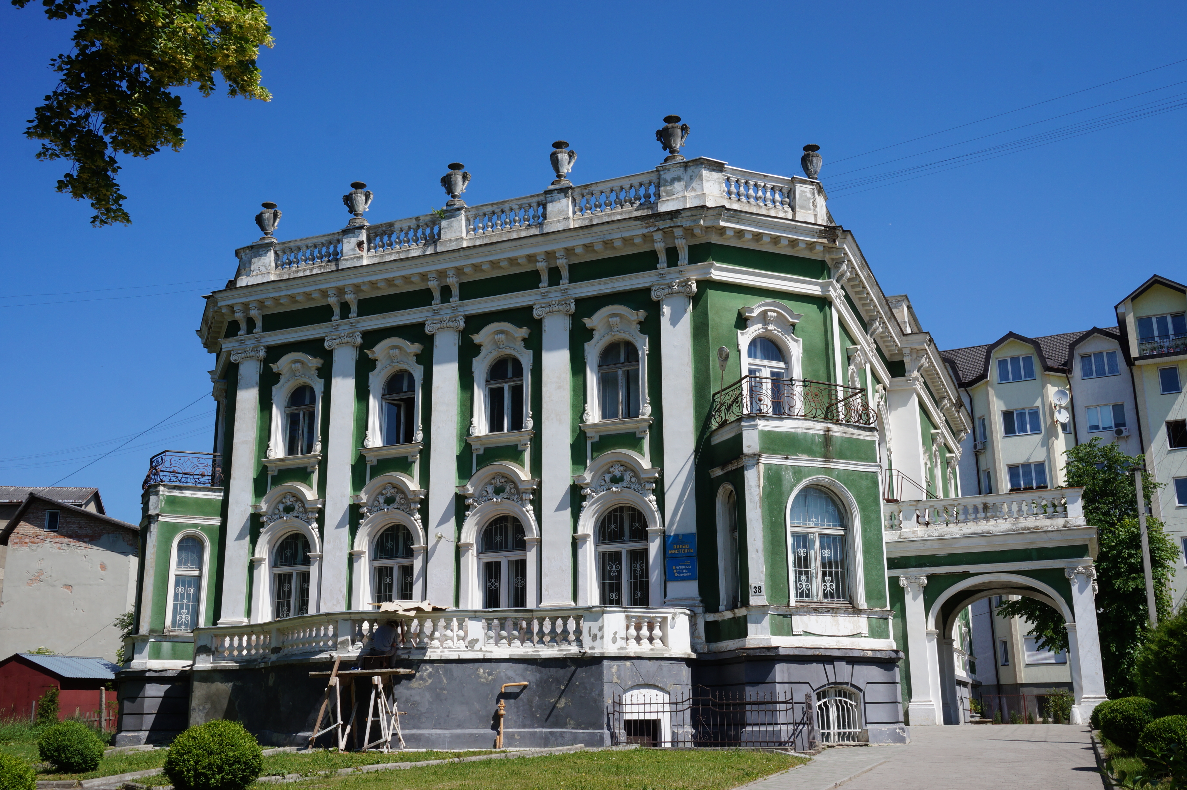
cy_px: 395
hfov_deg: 55.1
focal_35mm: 34
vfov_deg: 38.3
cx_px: 594
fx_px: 1137
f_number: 16
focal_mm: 23
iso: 100
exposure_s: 1/125
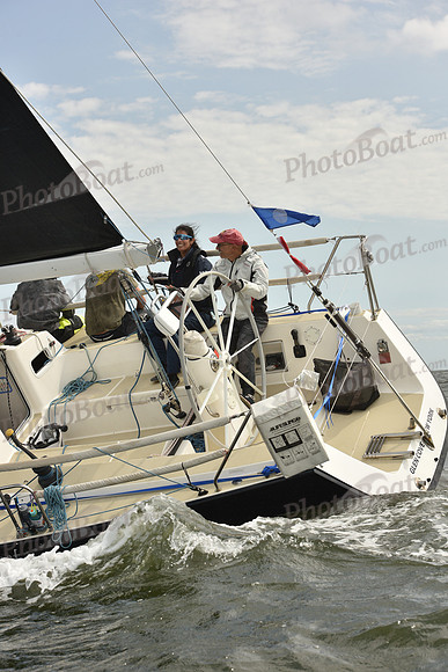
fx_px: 1306
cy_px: 336
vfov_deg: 28.8
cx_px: 224
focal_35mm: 70
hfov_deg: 19.5
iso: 250
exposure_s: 1/800
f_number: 8
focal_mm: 70
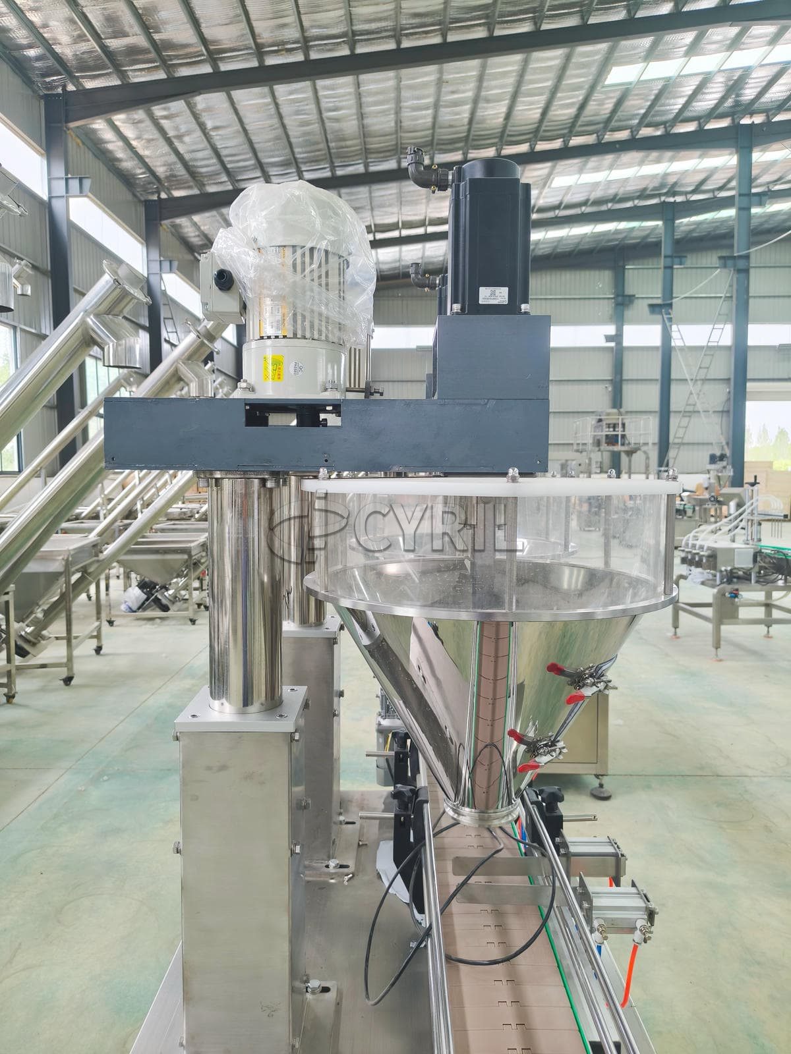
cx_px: 396
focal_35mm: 23
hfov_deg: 58.9
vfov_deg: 73.9
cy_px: 527
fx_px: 701
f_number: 1.88
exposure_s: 1/100
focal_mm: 5.56
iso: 80
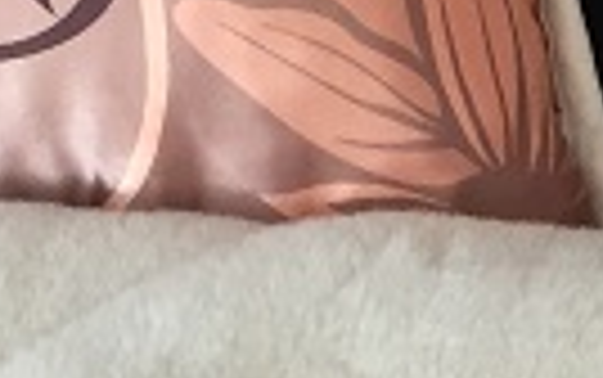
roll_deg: +0.8
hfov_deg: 11.3
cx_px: 630
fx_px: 3010
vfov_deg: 7.2
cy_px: 342
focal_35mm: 183
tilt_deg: -35.7
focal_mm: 4.15
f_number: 2.2
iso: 100
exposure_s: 1/33
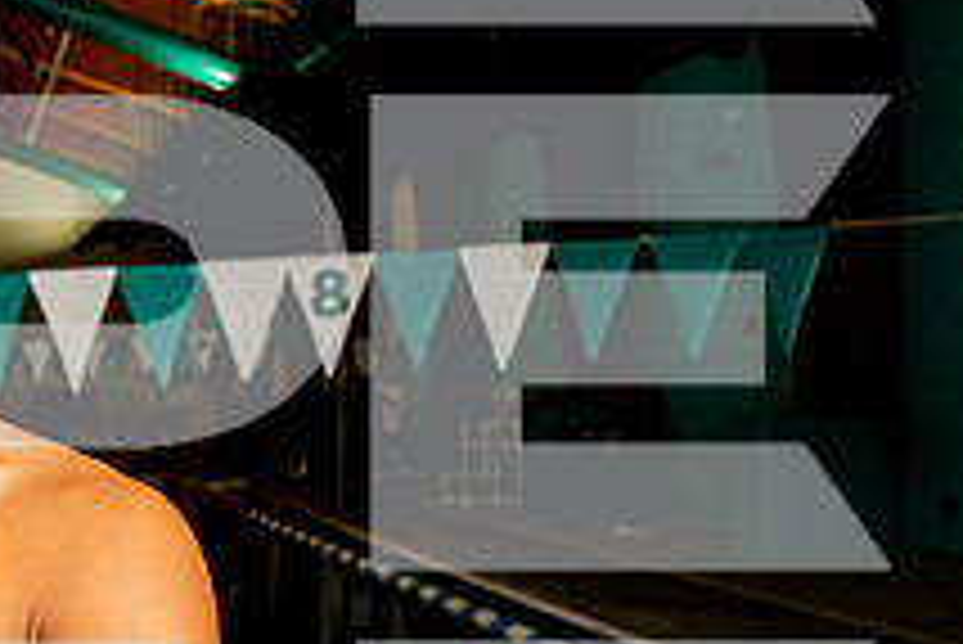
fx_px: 1740
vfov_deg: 21.0
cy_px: 336
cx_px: -256
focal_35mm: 65
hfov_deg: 26.6
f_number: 7.1
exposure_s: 1/125
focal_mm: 24
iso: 500
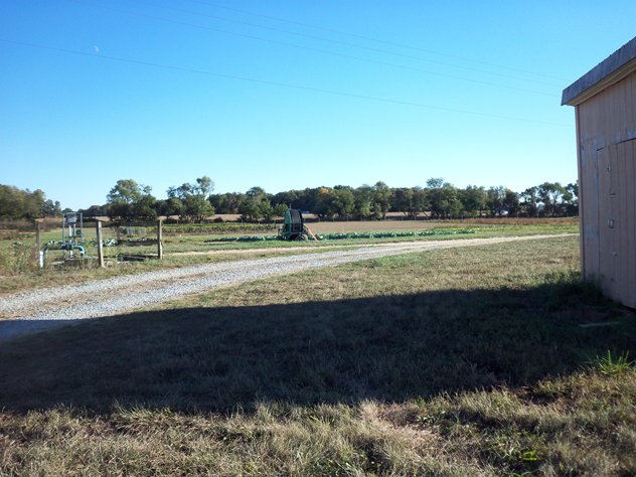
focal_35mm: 34
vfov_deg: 41.8
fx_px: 625
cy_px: 238
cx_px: 318
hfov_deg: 54.0
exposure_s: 1/500
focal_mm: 5.7
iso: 80
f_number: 2.9
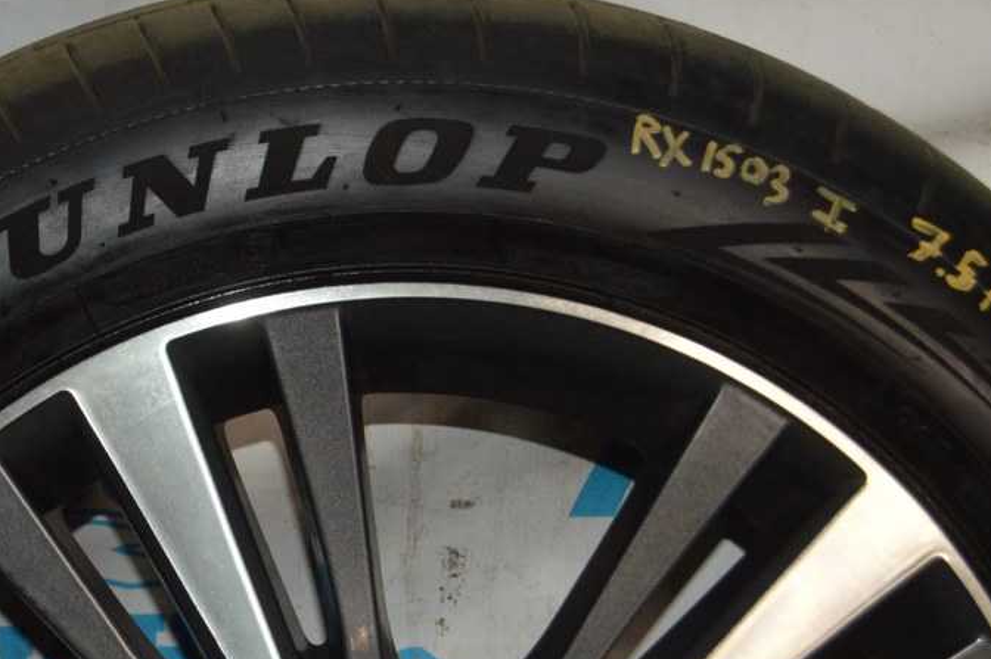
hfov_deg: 16.2
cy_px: 327
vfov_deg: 10.9
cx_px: 282
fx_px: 3459
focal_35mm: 126
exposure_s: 1/60
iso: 1400
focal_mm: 55
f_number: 5.6
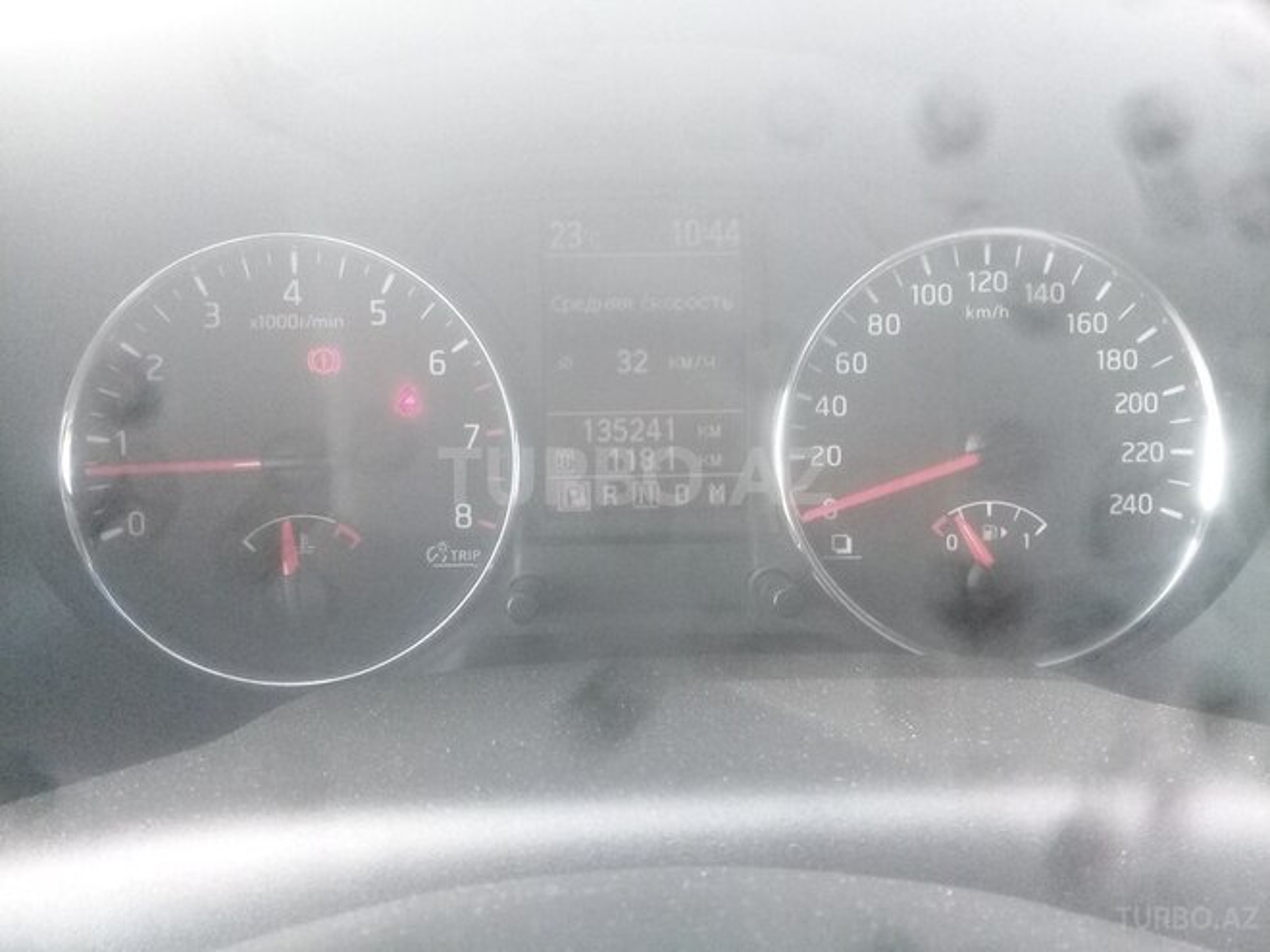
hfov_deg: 58.4
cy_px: 476
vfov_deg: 45.4
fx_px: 1137
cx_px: 635
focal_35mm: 31
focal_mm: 3.3
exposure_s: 1/100
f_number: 2.2
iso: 64
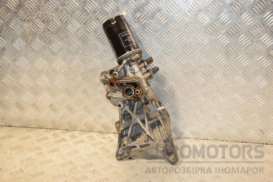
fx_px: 364
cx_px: 136
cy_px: 91
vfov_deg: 28.1
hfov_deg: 41.1
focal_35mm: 48
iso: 800
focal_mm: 32
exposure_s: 1/200
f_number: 6.3
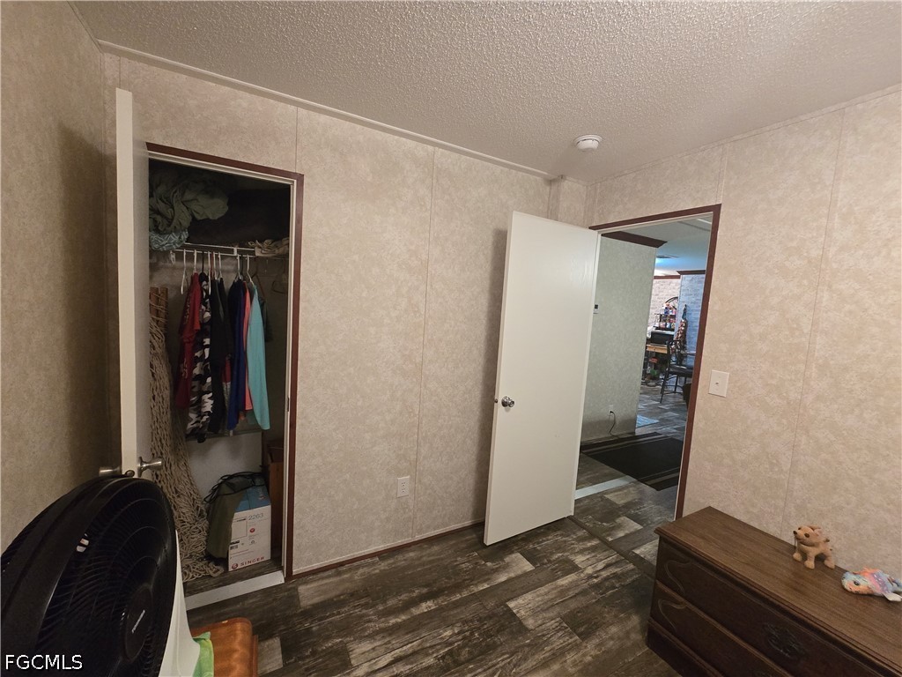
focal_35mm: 13
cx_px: 451
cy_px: 338
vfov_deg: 89.9
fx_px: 339
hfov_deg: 106.2
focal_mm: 2.2
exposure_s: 1/60
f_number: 2.2
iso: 800
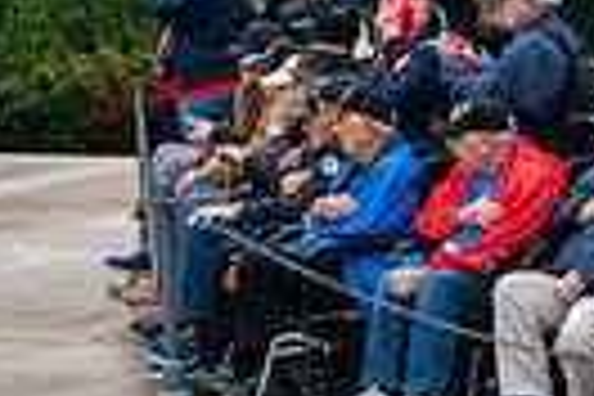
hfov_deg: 9.1
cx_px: 1138
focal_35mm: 215
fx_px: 3547
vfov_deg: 6.4
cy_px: 202
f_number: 6.3
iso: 180
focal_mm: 49
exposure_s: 1/100
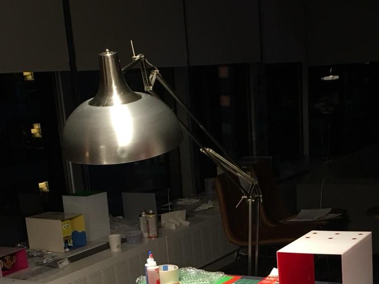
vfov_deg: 22.7
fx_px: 679
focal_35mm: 62
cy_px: 288
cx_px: 219
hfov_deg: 31.1
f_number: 2.2
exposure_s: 1/15
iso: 40
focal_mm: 4.15
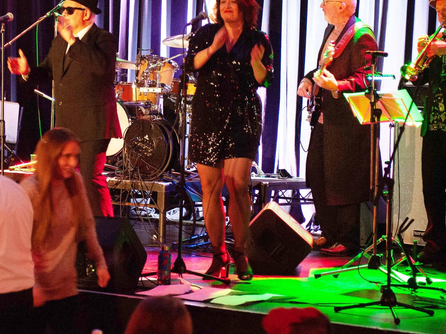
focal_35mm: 134
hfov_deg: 14.7
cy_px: 106
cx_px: 113
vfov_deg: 11.1
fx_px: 1727
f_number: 2.8
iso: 2500
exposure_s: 1/50
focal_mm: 70
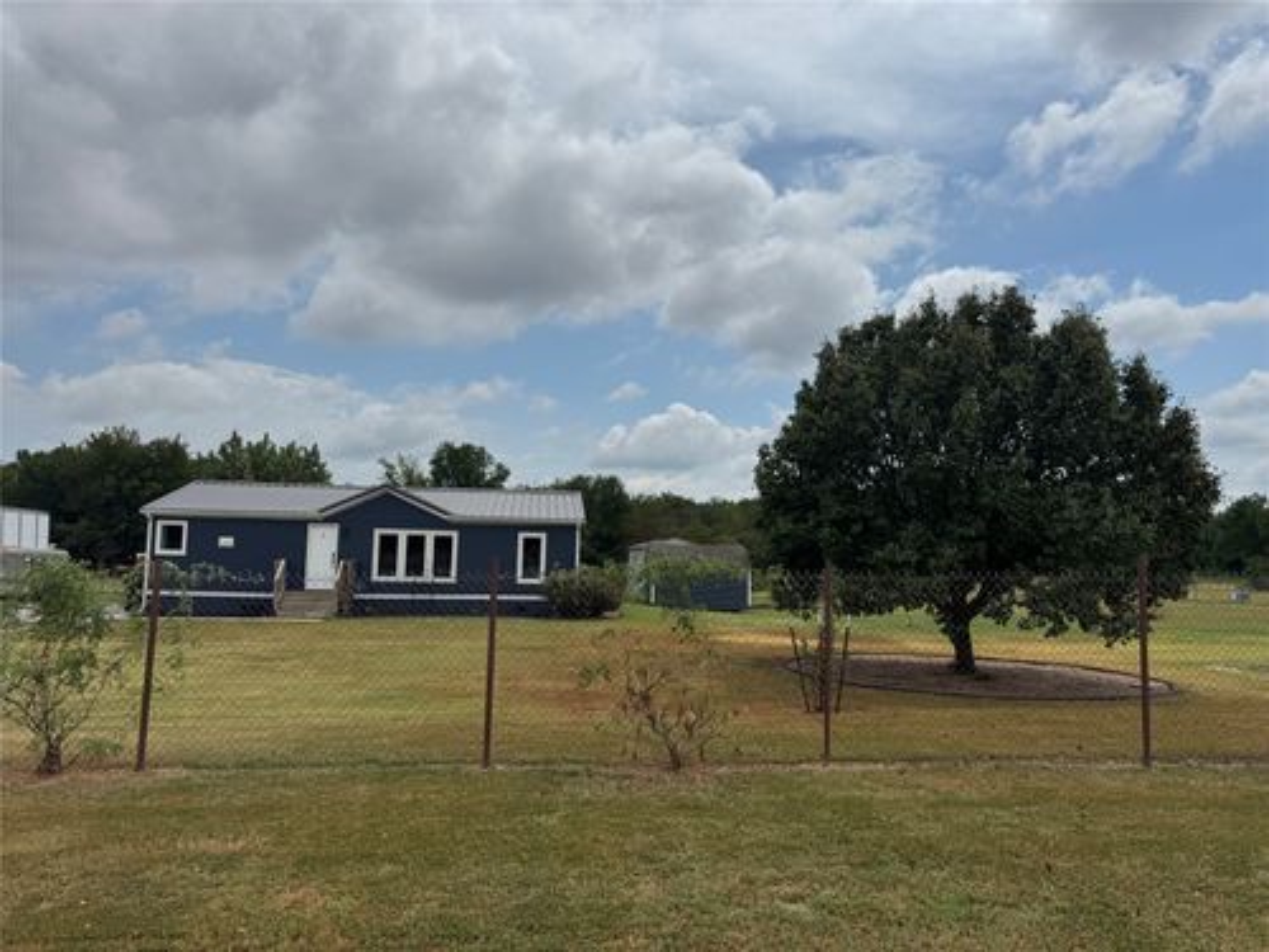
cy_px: 476
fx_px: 880
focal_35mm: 24
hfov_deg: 71.6
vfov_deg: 56.8
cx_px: 634
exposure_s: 1/9009
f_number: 1.78
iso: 80
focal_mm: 6.76
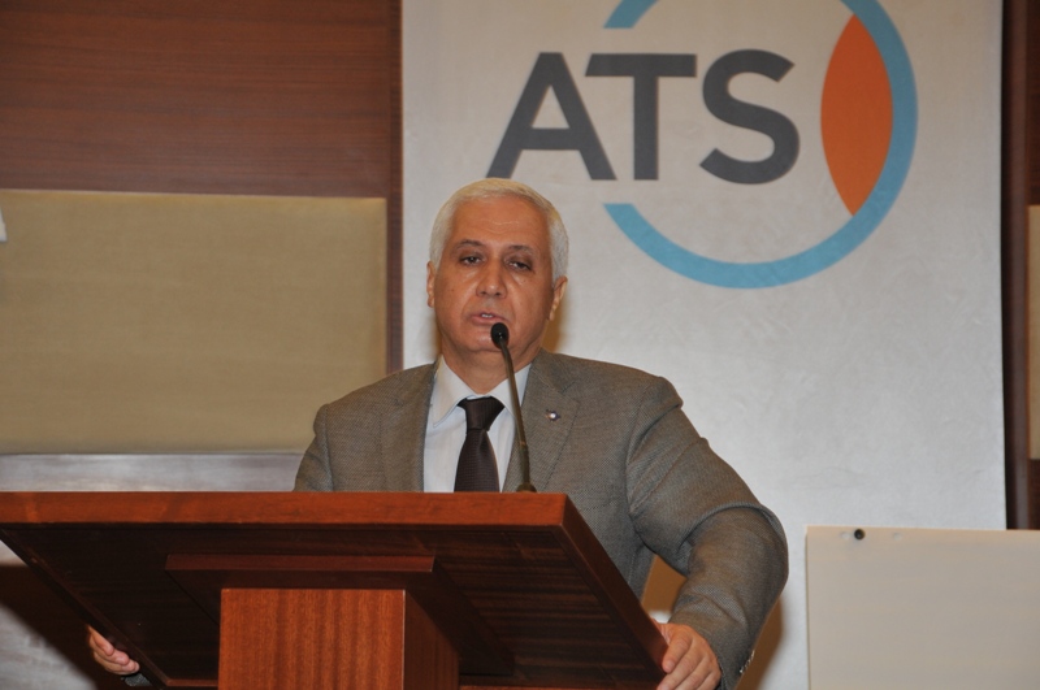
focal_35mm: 105
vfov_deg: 13.0
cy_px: 345
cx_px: 520
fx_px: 3029
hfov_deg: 19.5
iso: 400
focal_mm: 70
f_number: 5.3
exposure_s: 1/30
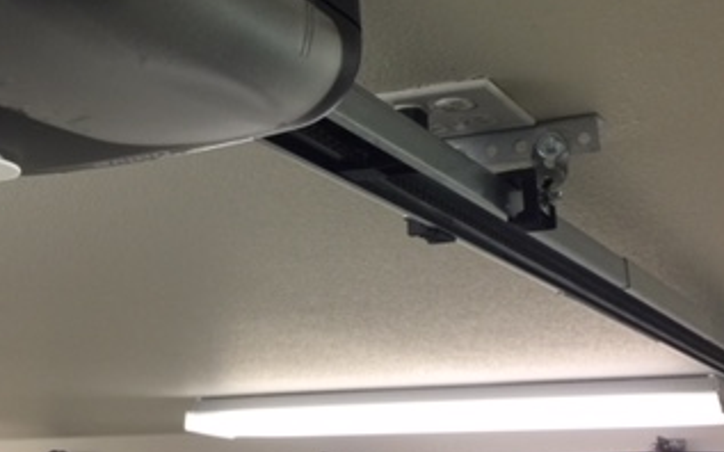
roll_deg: -2.5
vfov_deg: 20.5
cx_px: 219
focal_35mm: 62
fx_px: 1223
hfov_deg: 32.6
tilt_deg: +22.7
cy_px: 46
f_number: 2.2
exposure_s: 1/30
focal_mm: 4.15
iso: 50
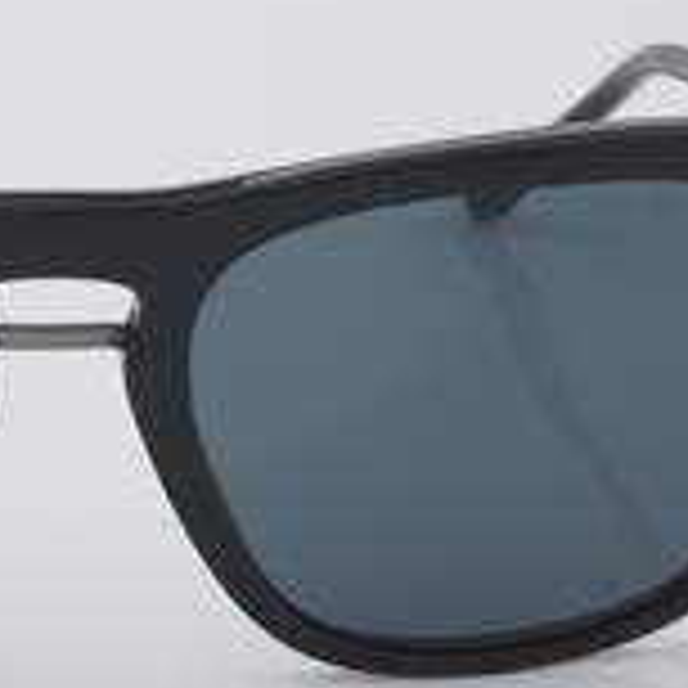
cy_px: 351
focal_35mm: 183
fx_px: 4117
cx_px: 49
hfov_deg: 9.5
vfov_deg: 9.6
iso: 100
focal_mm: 55
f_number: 32
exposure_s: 1/4
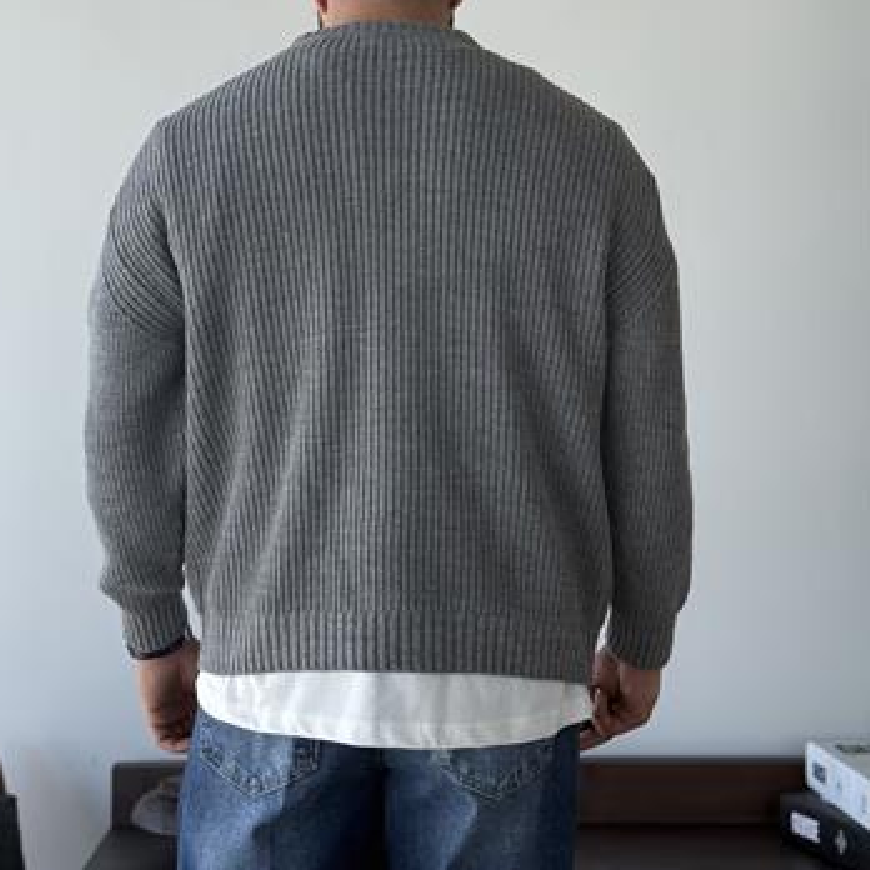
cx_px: 380
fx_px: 1848
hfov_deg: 26.5
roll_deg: +0.2
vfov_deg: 26.3
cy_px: 256
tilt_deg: +2.2
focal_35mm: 65
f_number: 1.78
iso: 80
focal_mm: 6.76
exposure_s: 1/330
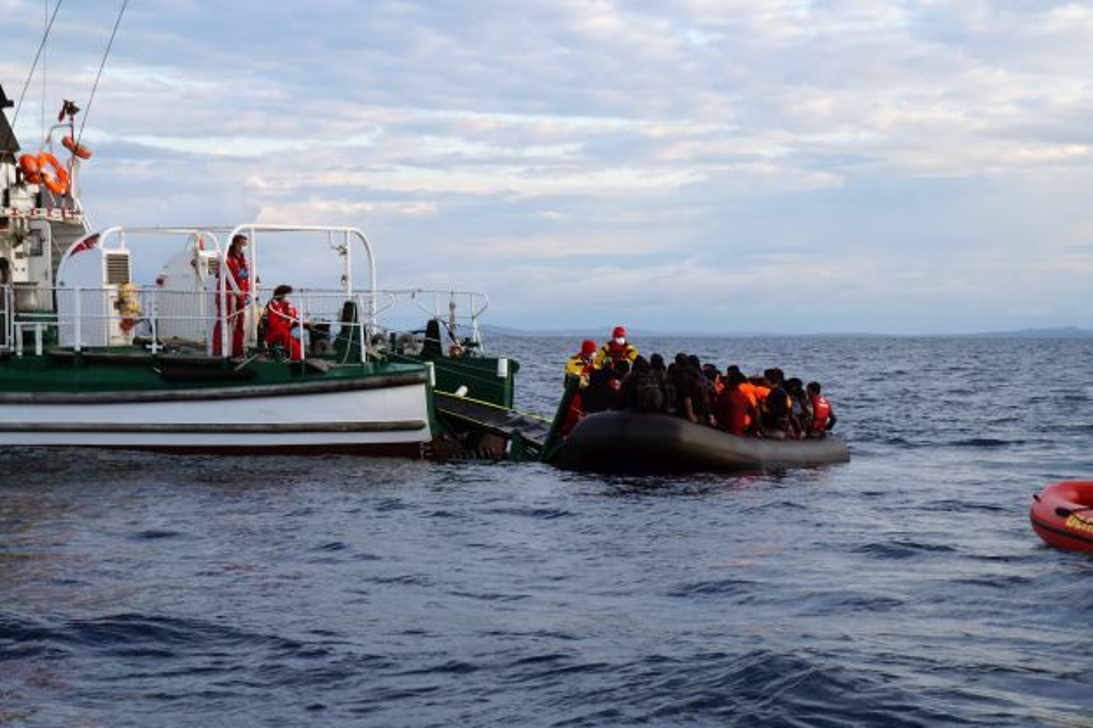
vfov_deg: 16.5
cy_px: 364
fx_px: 2503
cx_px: 546
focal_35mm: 82
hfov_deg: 24.6
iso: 100
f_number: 7.1
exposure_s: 1/100
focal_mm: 55
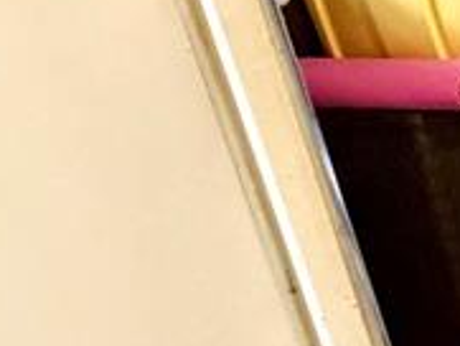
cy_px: 127
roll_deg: -0.3
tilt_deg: -20.6
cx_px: 1187
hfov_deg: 13.8
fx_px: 1050
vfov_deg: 18.7
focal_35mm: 79
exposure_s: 1/60
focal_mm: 2.22
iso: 500
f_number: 2.2
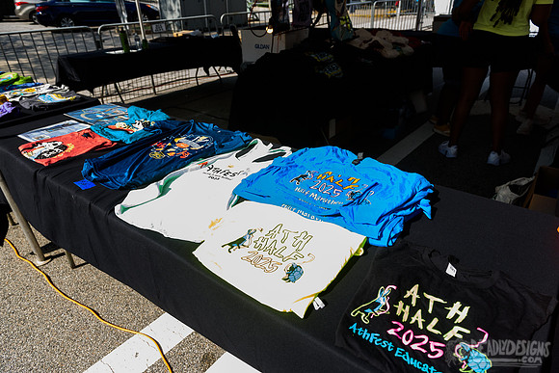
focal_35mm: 24
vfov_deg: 53.2
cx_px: 280
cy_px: 186
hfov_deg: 73.7
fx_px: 373
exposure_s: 1/400
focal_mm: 24
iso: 400
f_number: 5
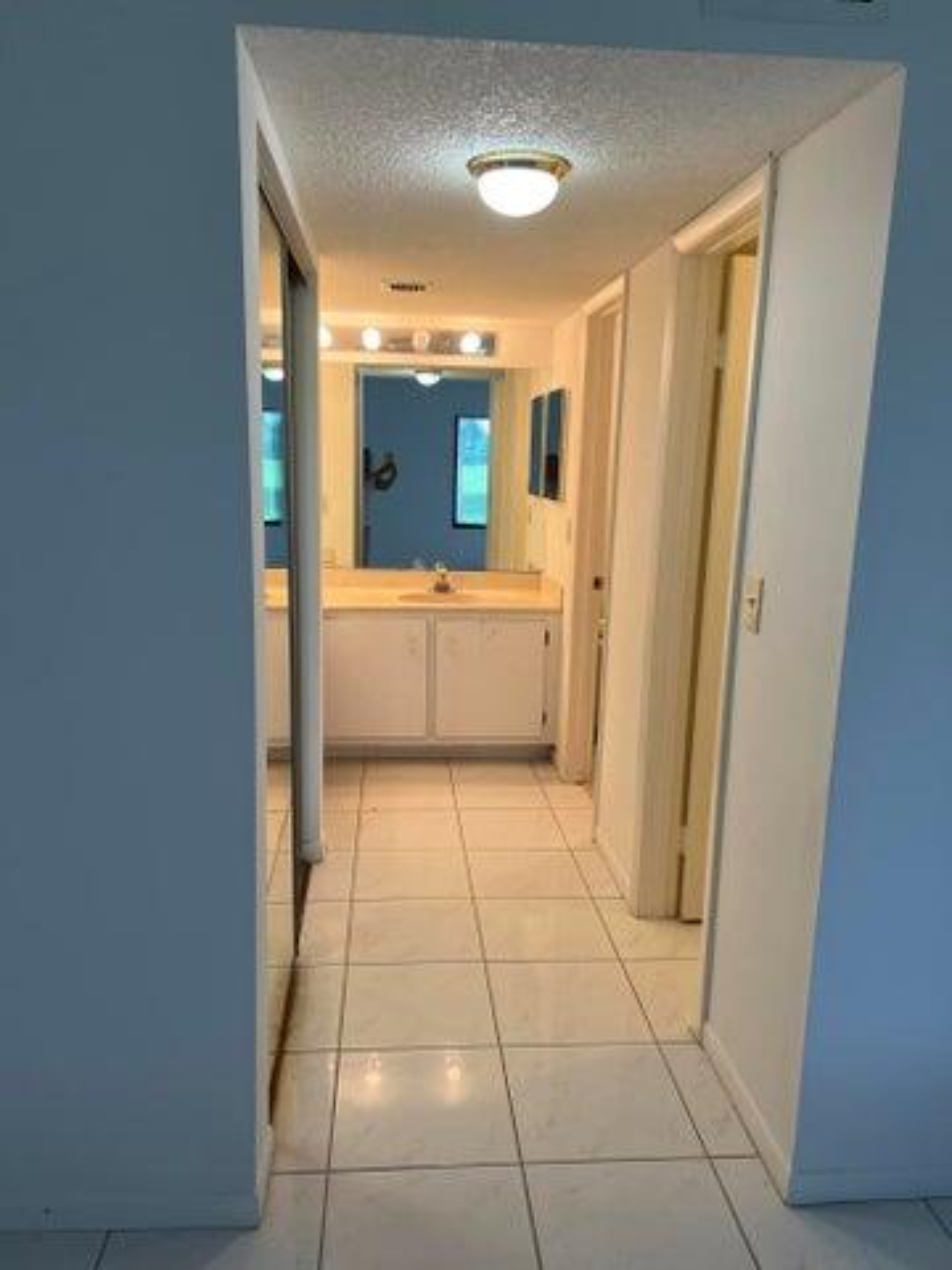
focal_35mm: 26
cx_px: 476
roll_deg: -1.6
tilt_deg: -11.3
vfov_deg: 67.3
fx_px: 953
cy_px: 635
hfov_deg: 53.1
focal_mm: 5.7
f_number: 1.5
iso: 100
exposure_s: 1/120
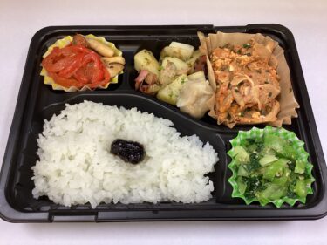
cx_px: 164
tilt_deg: -64.5
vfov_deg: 45.4
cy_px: 122
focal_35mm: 31
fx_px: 293
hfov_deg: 58.4
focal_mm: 3.3
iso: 125
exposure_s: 1/50
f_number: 2.4
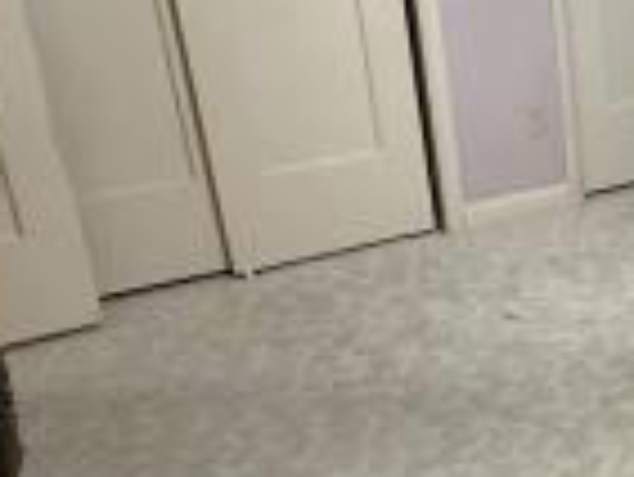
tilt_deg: -22.3
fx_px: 1210
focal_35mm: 66
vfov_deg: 22.2
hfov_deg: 25.3
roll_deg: +0.3
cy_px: 292
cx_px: 825
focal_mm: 2.22
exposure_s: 1/60
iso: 500
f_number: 2.2
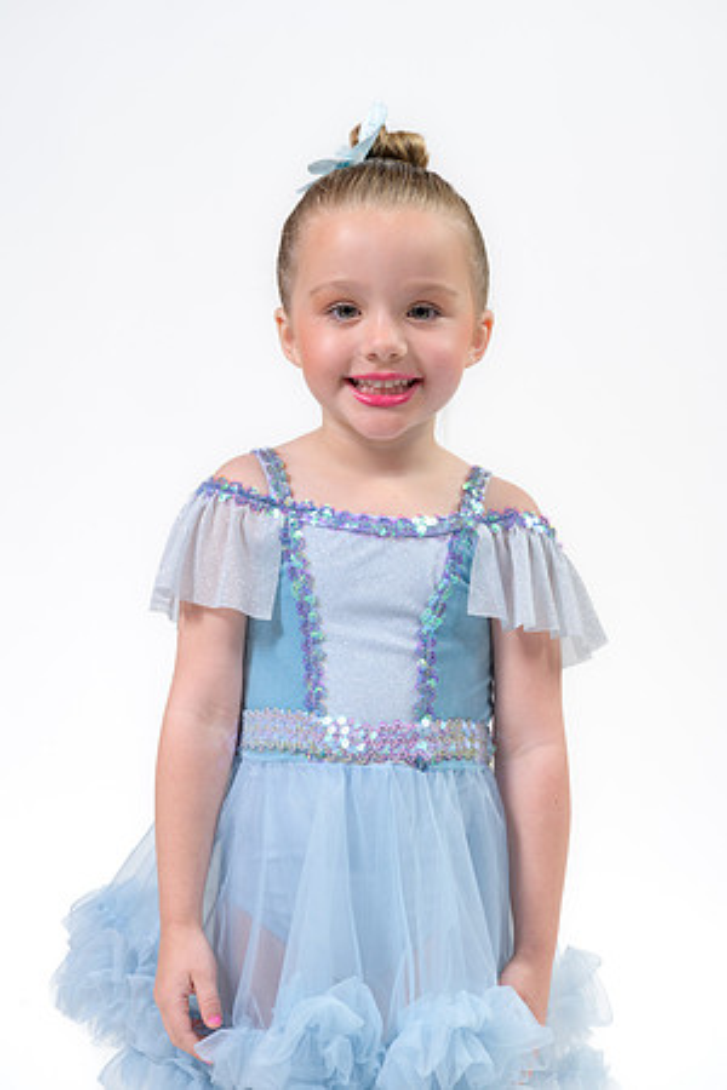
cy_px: 545
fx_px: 2120
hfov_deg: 19.5
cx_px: 364
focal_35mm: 70
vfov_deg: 28.8
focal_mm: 70
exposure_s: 1/125
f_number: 8
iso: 320
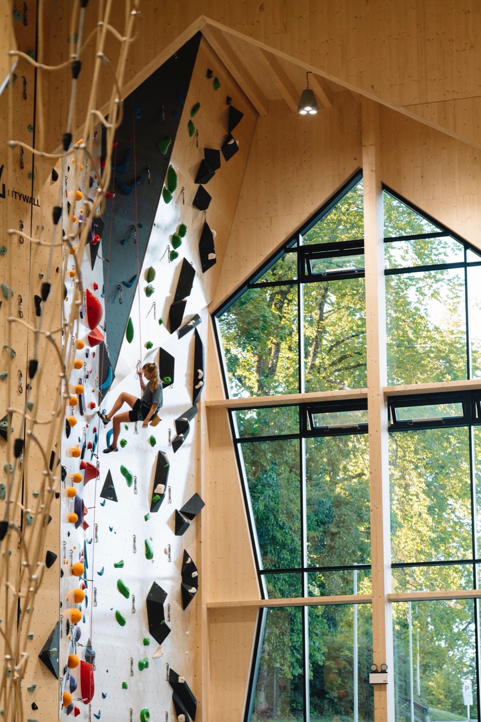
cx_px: 240
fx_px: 1803
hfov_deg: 15.2
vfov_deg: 22.6
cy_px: 361
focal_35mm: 90
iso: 200
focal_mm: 90
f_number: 4.5
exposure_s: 1/25
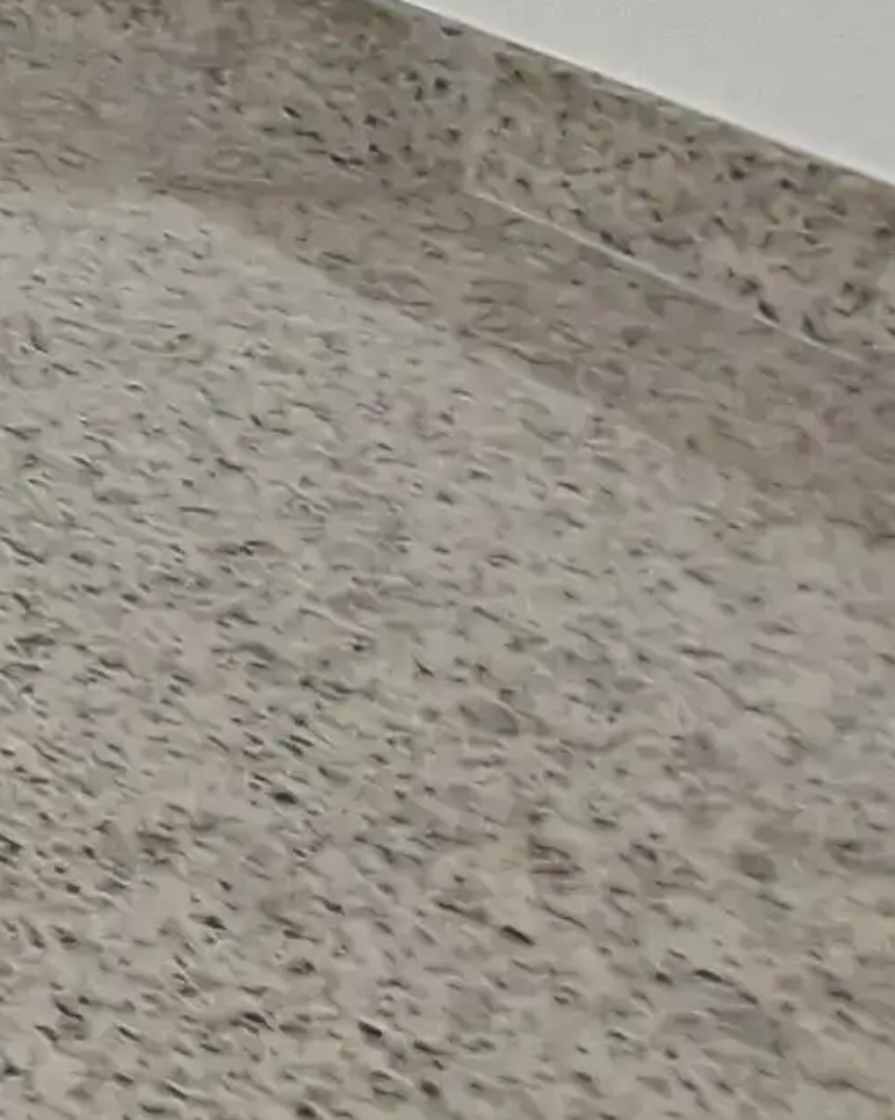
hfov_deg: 8.4
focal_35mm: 82
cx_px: -2607
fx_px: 2716
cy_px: -706
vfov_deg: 19.3
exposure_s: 1/60
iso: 160
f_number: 2.2
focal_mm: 1.74
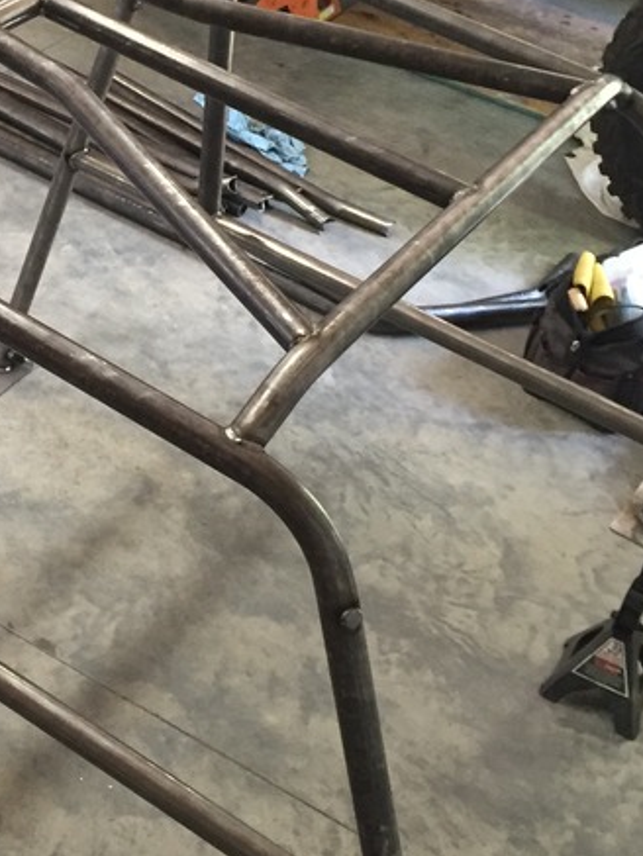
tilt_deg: -33.8
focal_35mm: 68
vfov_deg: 28.2
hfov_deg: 20.7
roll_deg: -6.0
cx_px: -41
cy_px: 237
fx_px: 1683
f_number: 2.2
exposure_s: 1/30
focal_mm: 4.15
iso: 125
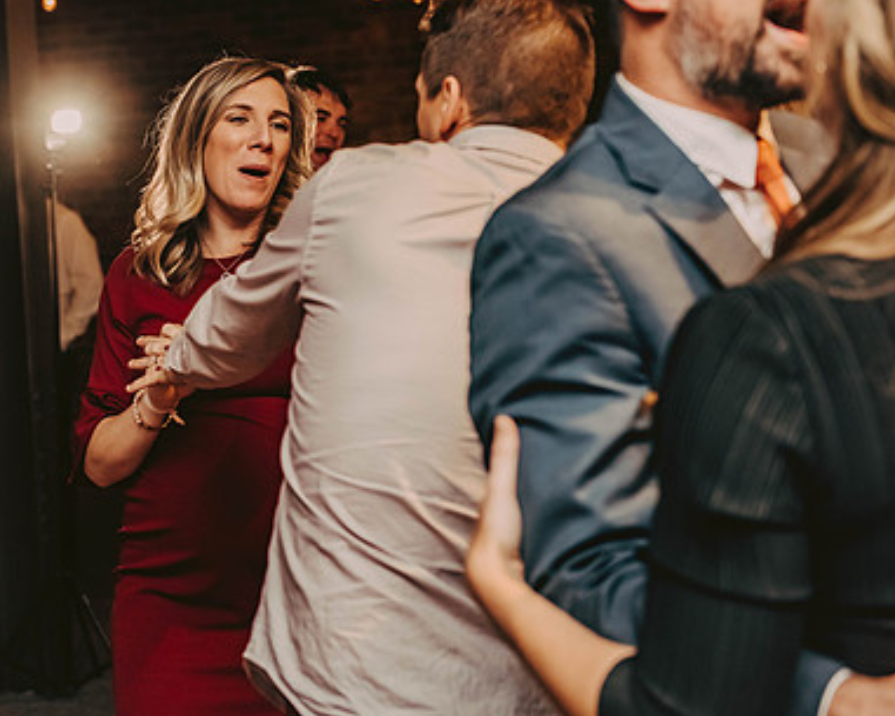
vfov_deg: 19.2
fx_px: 2120
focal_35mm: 80
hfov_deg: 23.6
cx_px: 249
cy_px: 283
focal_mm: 56
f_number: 3.2
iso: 2000
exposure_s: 1/200
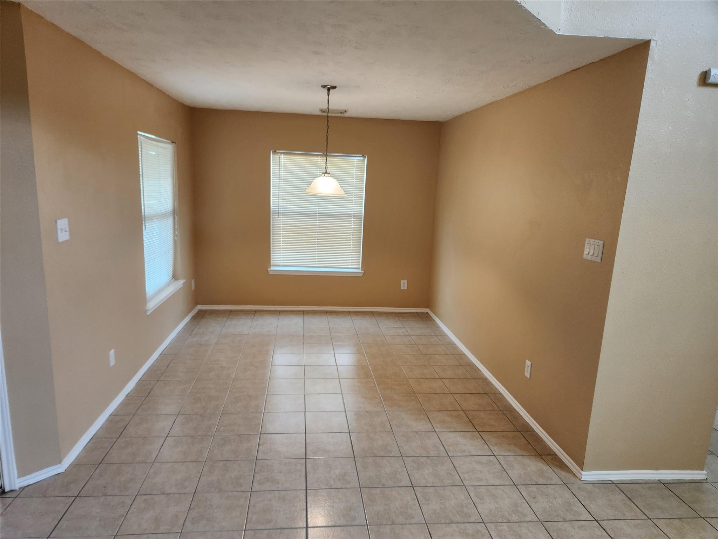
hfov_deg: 73.9
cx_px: 359
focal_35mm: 23
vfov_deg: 58.9
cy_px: 270
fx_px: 477
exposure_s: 1/120
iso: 200
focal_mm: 5.4
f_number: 1.8
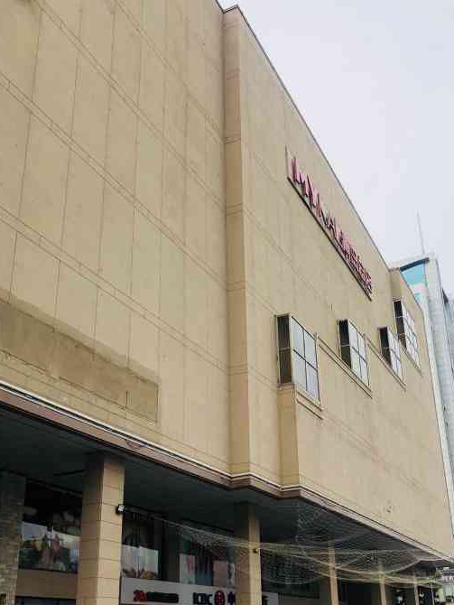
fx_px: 682
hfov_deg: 36.5
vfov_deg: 47.6
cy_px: 363
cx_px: 297
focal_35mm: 39
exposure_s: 1/335
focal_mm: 3.99
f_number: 1.8
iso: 20
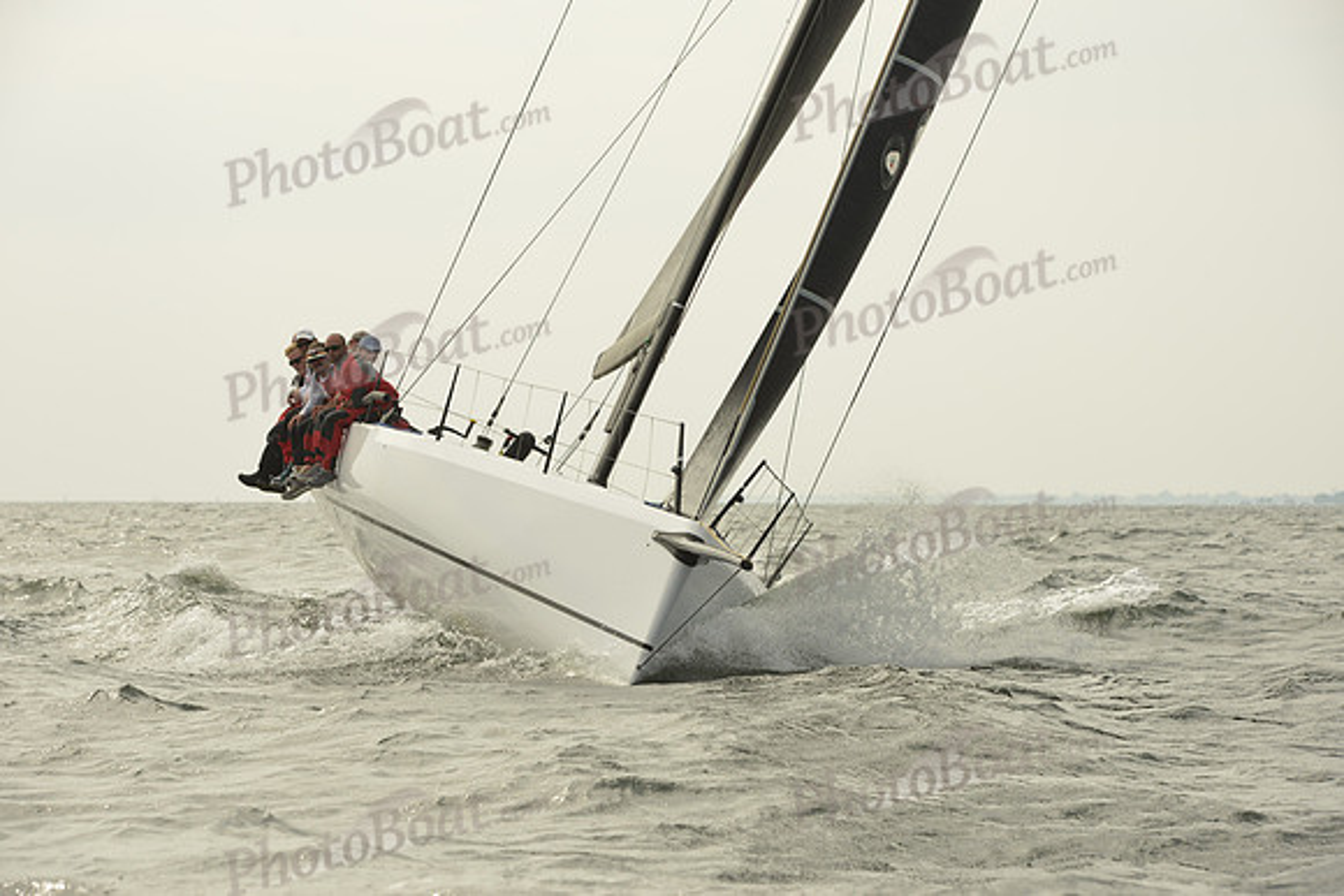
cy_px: 448
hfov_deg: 16.8
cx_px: 672
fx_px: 4556
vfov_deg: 11.2
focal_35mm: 122
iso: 320
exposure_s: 1/1250
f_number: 10
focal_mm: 122
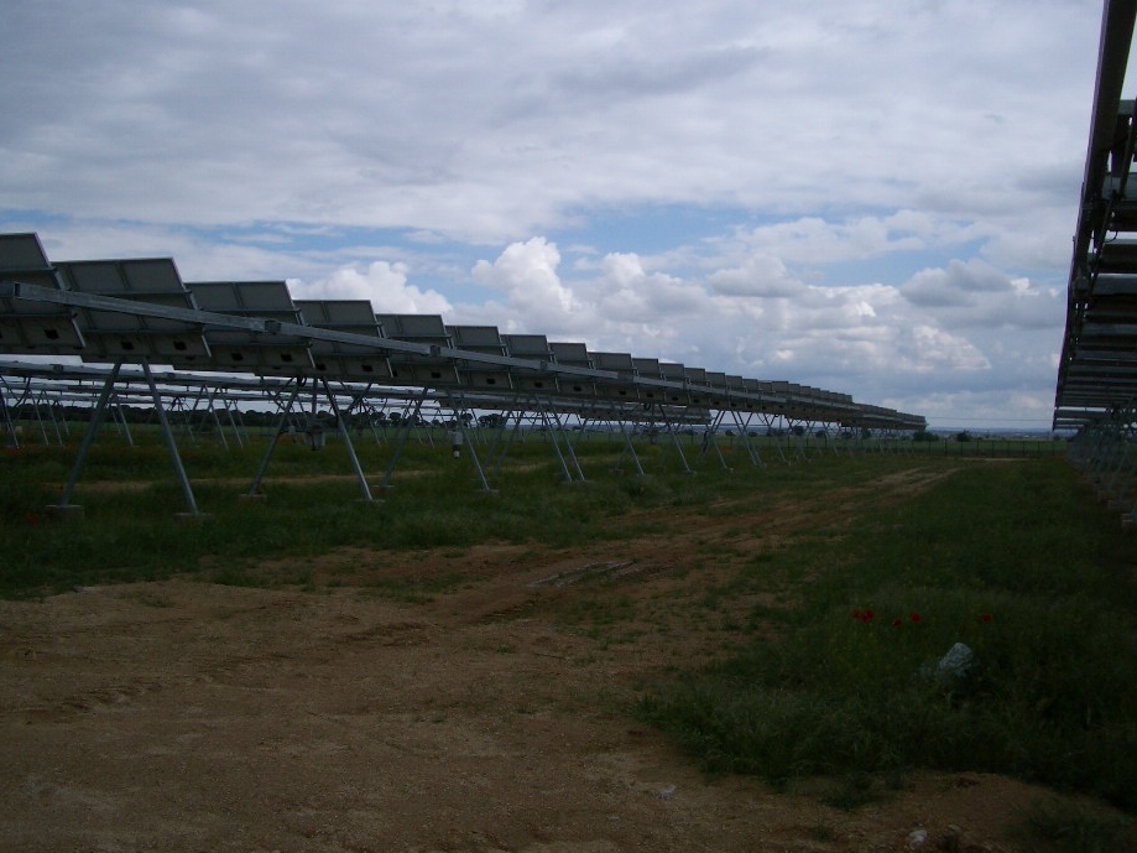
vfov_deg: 36.8
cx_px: 568
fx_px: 1281
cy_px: 386
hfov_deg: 47.9
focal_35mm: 39
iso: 50
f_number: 4.3
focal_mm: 5.8
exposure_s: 1/1000
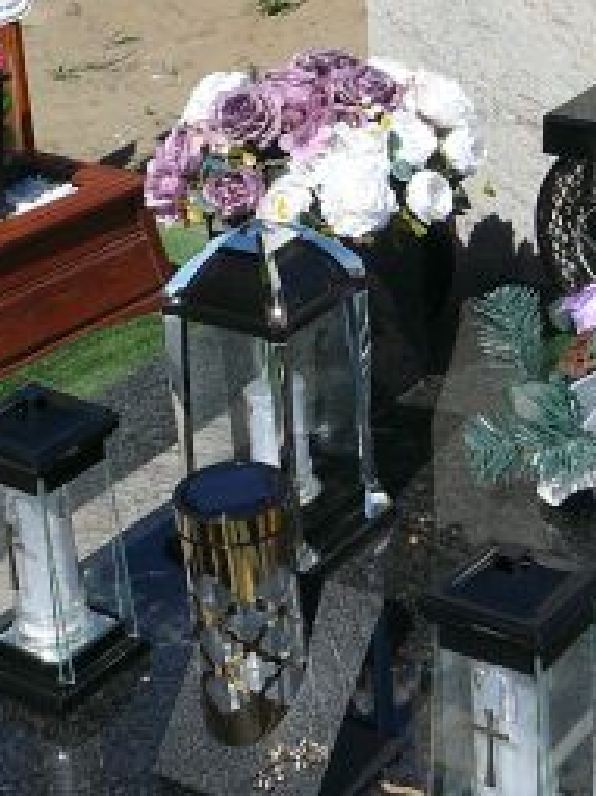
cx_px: 353
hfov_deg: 16.8
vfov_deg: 21.9
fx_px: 2022
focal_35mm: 88
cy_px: 147
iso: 80
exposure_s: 1/640
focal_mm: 5.2
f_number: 5
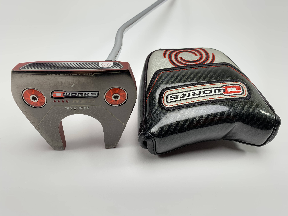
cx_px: 144
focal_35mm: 26
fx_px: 216
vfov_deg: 53.1
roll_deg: -2.4
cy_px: 108
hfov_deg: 67.3
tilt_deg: -40.6
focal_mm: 4.25
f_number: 1.8
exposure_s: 1/120
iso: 50
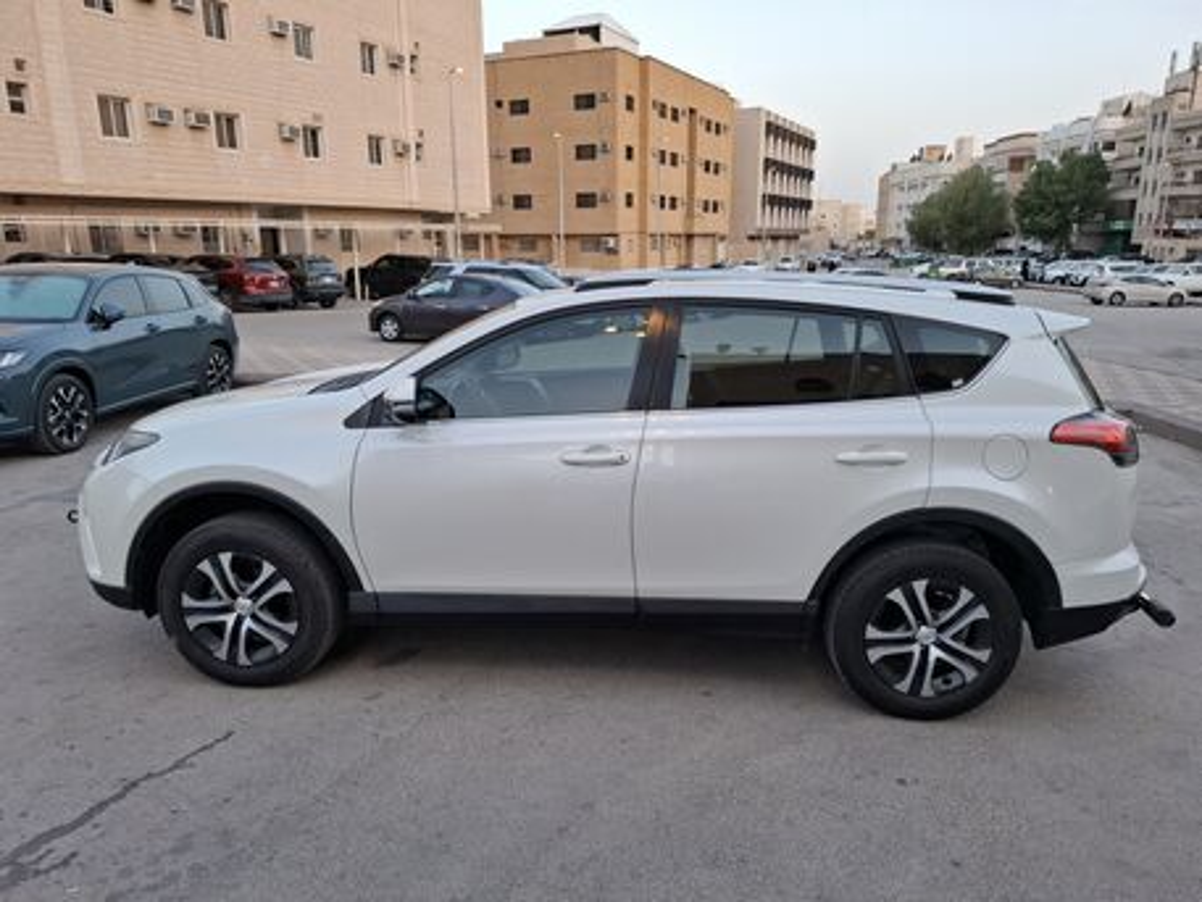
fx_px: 799
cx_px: 601
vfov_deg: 58.9
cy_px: 451
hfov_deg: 73.9
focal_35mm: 23
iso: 64
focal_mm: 5.54
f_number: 1.8
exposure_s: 1/100
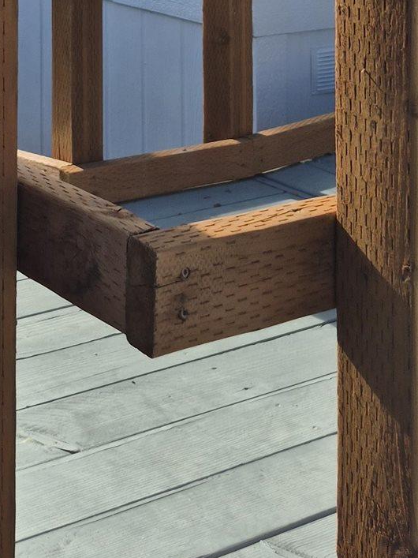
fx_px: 1208
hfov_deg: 18.9
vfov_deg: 22.3
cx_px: -31
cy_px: -229
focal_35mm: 75
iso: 25
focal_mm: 5.4
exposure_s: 1/2368
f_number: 1.8
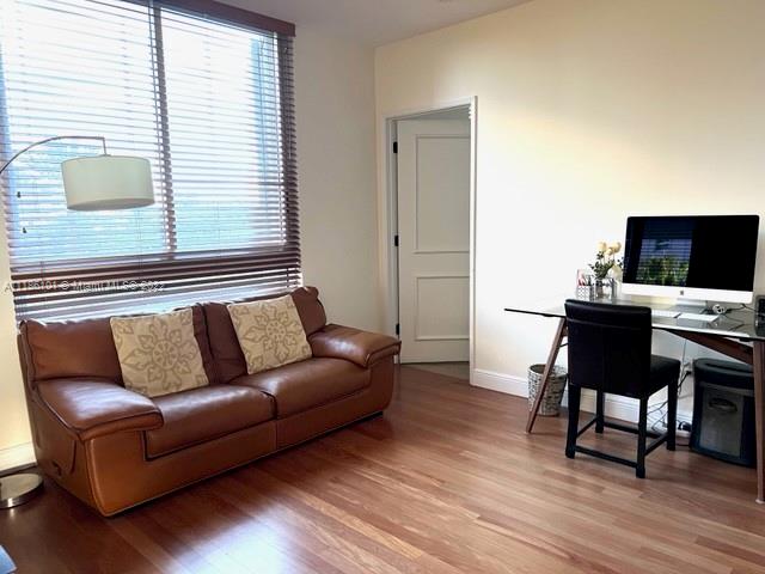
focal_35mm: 26
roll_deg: +1.5
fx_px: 575
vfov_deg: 53.1
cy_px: 287
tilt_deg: -7.8
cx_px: 382
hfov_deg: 67.3
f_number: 1.5
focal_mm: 5.7
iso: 125
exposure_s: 1/79
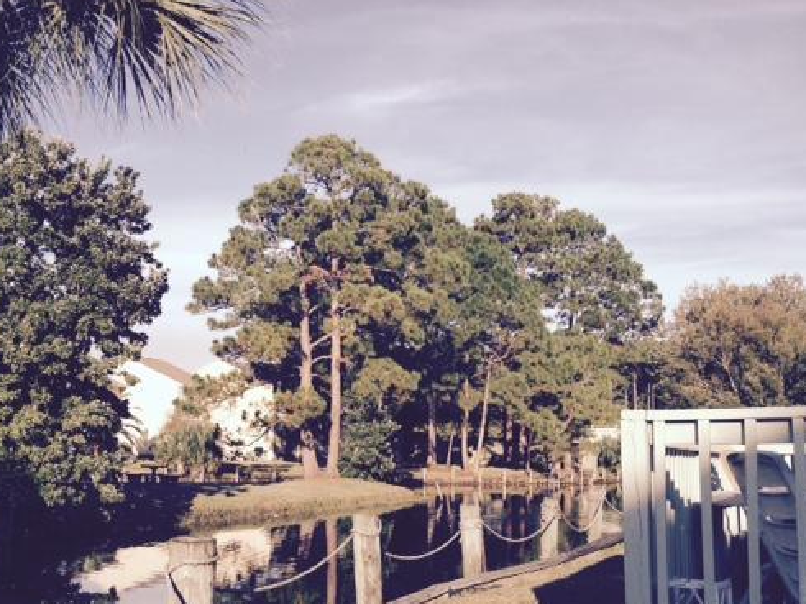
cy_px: 353
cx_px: 291
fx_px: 1001
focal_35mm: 43
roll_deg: -2.8
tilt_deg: +4.2
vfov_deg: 33.5
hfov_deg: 43.4
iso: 50
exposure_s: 1/1063
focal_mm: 4.12
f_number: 2.4
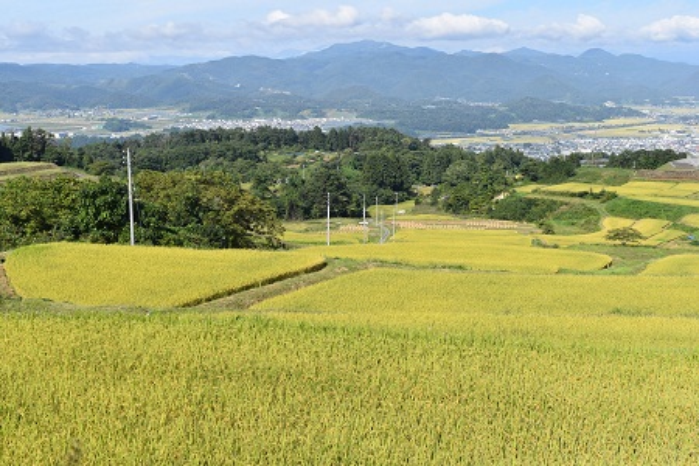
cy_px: 233
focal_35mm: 46
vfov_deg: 28.9
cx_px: 350
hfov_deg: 42.3
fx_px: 903
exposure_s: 1/400
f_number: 10
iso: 200
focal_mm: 31
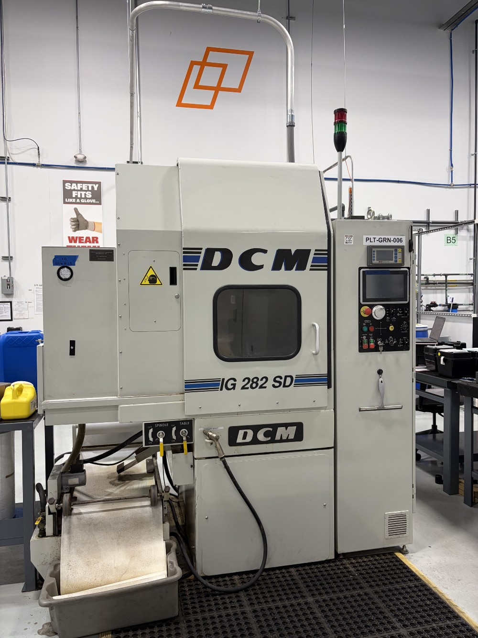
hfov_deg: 53.0
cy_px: 319
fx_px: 479
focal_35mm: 26
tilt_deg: -0.8
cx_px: 239
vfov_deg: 67.3
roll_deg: +0.6
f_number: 1.6
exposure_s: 1/120
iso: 125
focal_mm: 5.96
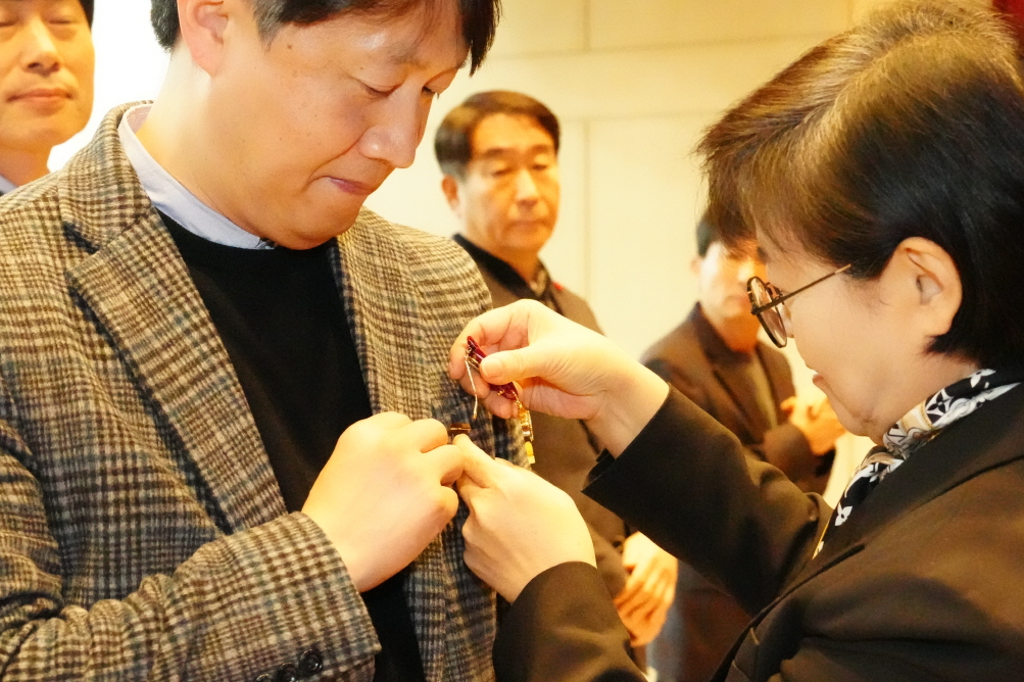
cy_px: 386
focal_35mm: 79
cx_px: 646
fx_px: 2246
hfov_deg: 25.6
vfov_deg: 17.3
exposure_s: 1/160
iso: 25600
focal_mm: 44
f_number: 5.6
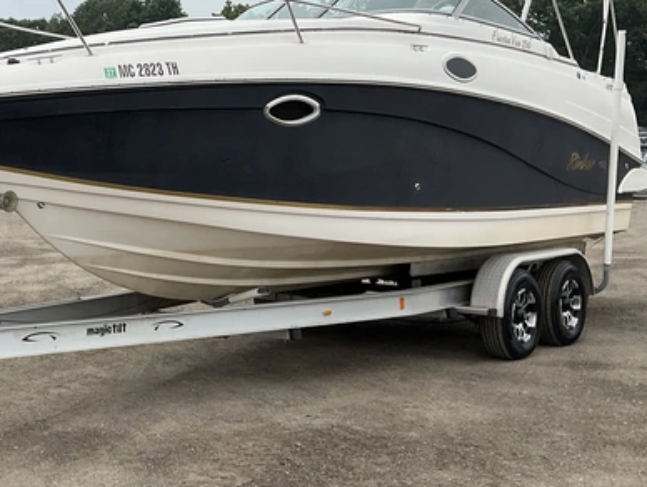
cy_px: 153
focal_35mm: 56
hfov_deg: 33.0
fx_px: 1048
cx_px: 97
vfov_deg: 26.0
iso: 25
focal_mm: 3
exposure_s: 1/2320
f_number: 1.8
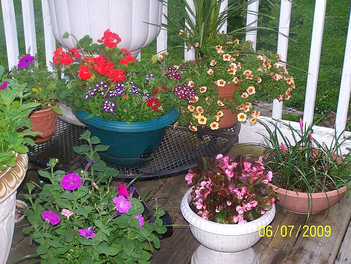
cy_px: 132
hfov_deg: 29.0
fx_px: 679
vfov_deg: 21.9
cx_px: 176
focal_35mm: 67
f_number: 3.2
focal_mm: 11.1
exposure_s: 1/60
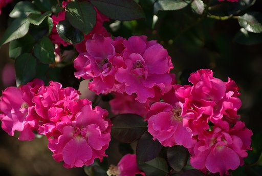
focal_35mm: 112
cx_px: 131
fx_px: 820
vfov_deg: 12.2
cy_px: 88
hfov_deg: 18.2
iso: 100
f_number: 2.8
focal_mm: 75
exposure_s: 1/750
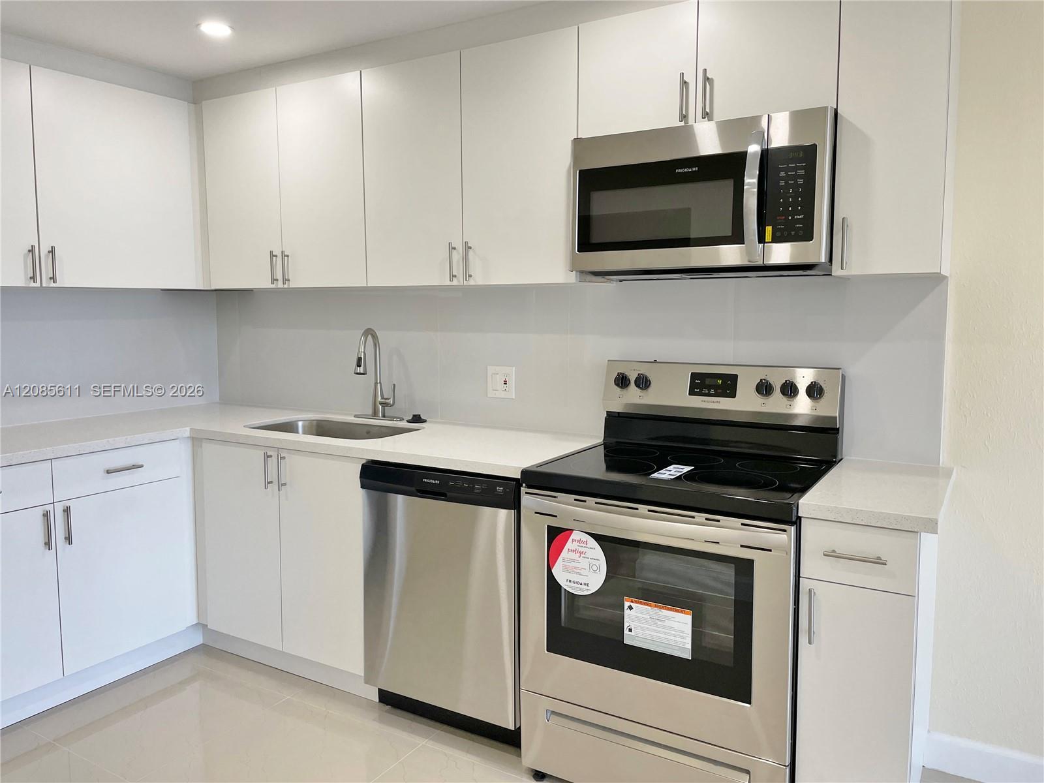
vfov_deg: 53.1
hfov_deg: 67.3
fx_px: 784
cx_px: 522
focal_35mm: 26
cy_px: 392
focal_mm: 4.2
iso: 80
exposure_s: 1/120
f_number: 1.6
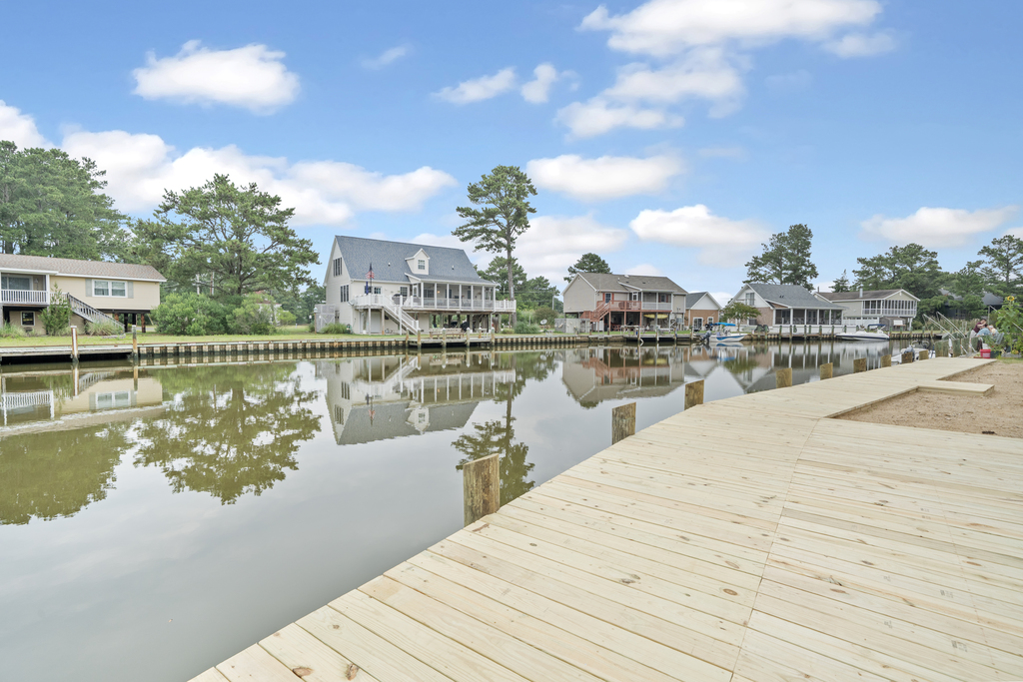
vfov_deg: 77.3
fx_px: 426
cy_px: 341
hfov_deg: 100.4
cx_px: 512
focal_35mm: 15
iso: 320
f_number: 8
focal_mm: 15
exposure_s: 1/1000
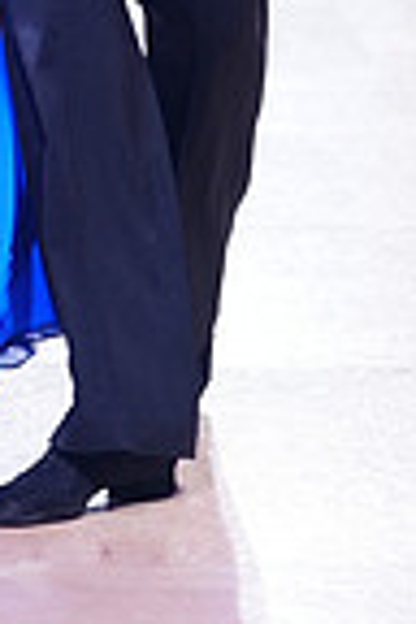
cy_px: -455
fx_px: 4888
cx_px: -115
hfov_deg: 4.9
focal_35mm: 282
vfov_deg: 7.1
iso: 2000
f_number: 2.8
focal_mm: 70
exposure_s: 1/500
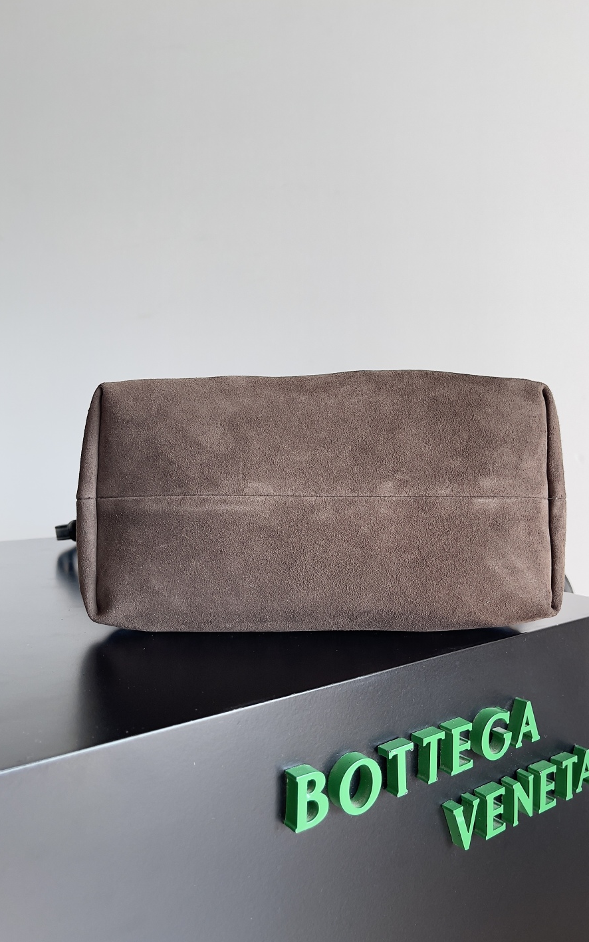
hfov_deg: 44.5
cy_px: 467
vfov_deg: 66.5
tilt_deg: -2.8
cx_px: 320
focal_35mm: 28
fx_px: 719
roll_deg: -0.1
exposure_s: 1/124
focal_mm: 5.1
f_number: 1.6
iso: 32
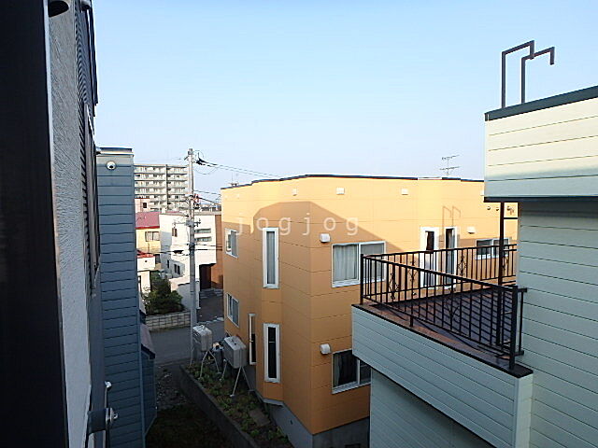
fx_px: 363
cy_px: 224
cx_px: 299
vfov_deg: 63.4
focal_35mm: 21
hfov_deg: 79.0
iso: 125
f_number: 3.5
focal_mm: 3.7
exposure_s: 1/400
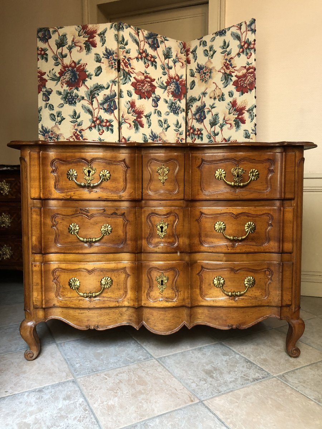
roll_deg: +0.2
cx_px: 161
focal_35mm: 28
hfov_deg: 49.7
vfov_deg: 63.4
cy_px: 214
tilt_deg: -3.8
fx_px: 347
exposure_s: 1/17
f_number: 1.8
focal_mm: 4
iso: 50
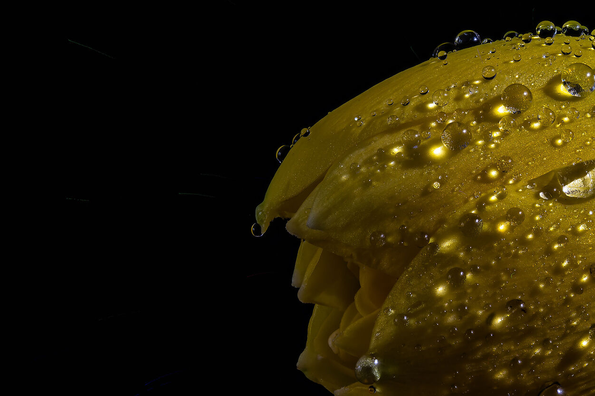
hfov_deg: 10.2
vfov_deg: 6.8
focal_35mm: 201
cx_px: 539
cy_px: 184
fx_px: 3319
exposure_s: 1/8
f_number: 14
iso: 100
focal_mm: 105
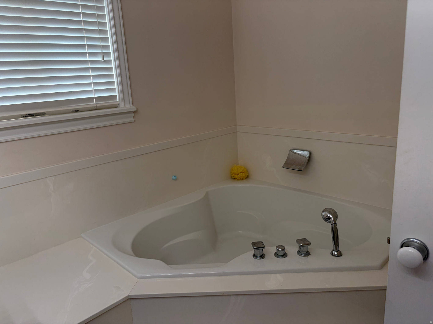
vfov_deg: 53.1
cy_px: 162
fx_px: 325
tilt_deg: -15.9
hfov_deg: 67.3
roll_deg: +3.3
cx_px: 216
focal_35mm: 26
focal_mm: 5.96
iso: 80
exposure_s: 1/120
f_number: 1.6
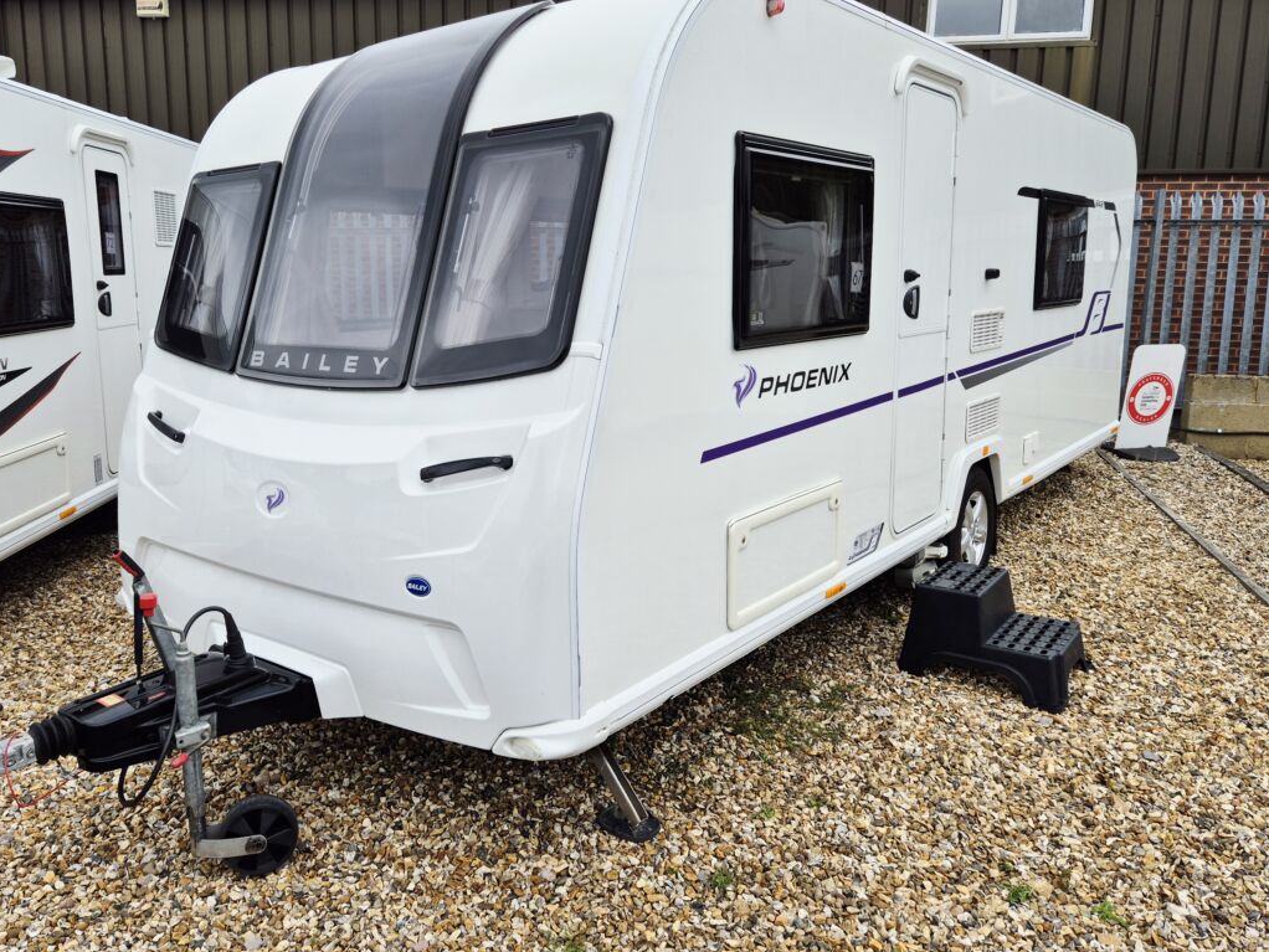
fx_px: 990
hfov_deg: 65.2
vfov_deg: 51.3
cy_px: 420
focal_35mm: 27
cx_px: 579
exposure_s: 1/1429
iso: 25
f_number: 1.8
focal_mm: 5.4
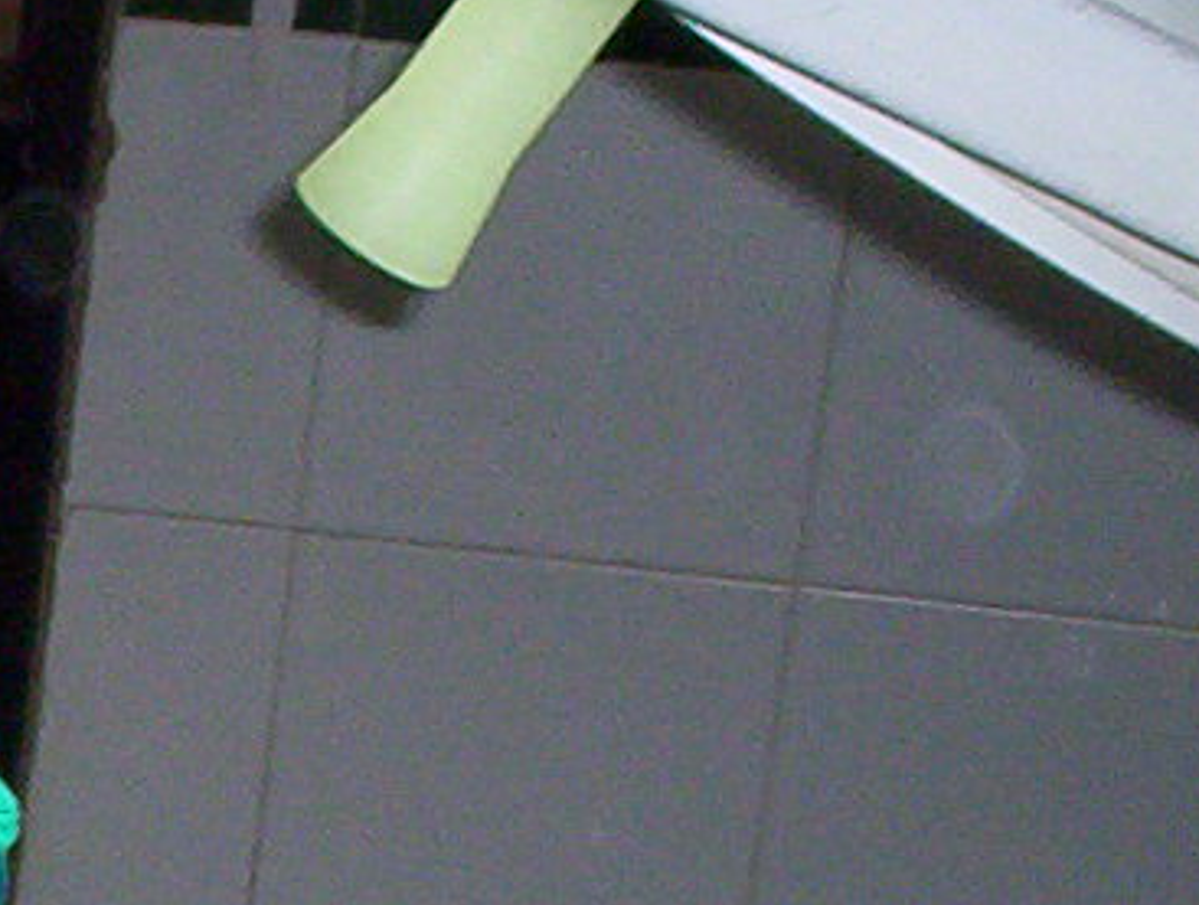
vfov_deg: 8.6
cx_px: -1160
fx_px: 5867
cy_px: 1457
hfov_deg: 10.7
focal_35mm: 169
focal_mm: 4.99
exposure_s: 1/60
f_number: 4.5
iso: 140
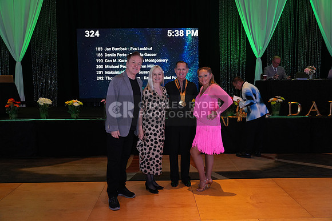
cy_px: 110
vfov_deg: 43.6
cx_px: 166
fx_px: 277
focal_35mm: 30
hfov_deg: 61.9
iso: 1600
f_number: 4
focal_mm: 30
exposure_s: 1/200
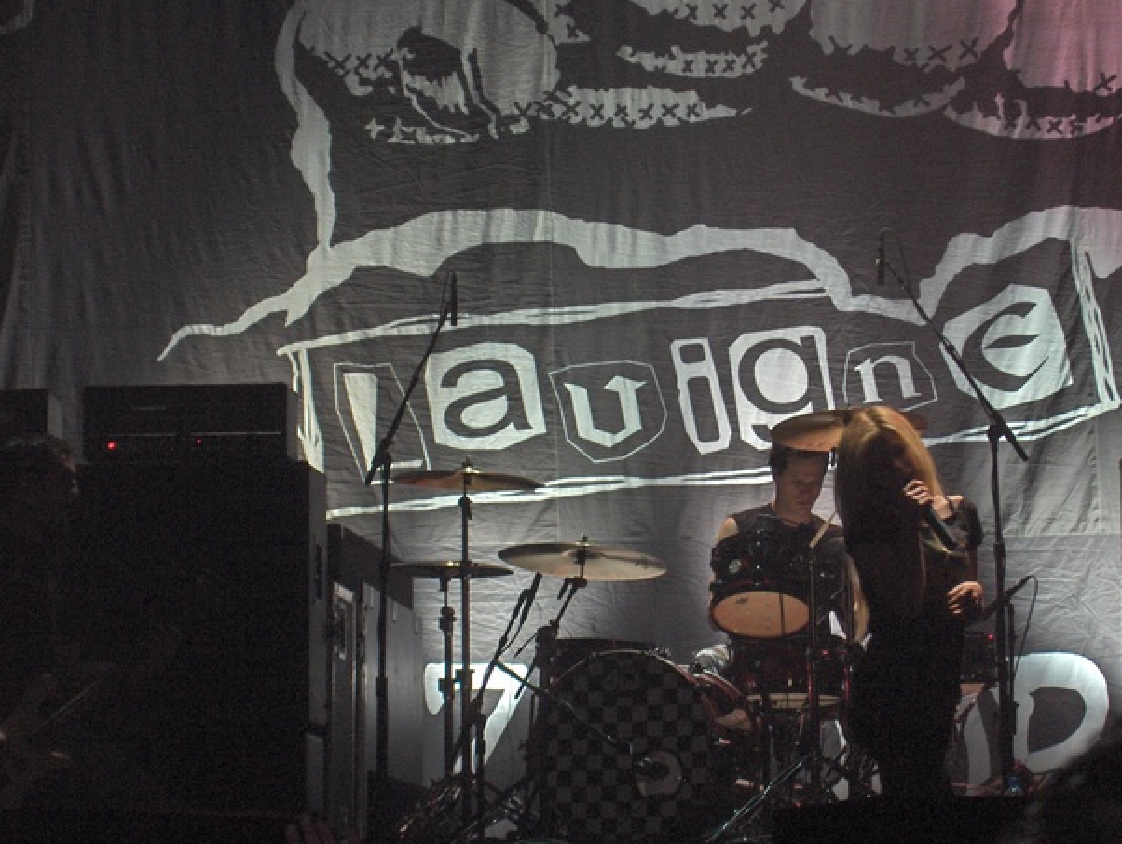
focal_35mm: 126
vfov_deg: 11.8
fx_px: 4089
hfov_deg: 15.6
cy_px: 434
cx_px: 593
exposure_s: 1/125
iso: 100
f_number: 4.9
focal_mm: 24
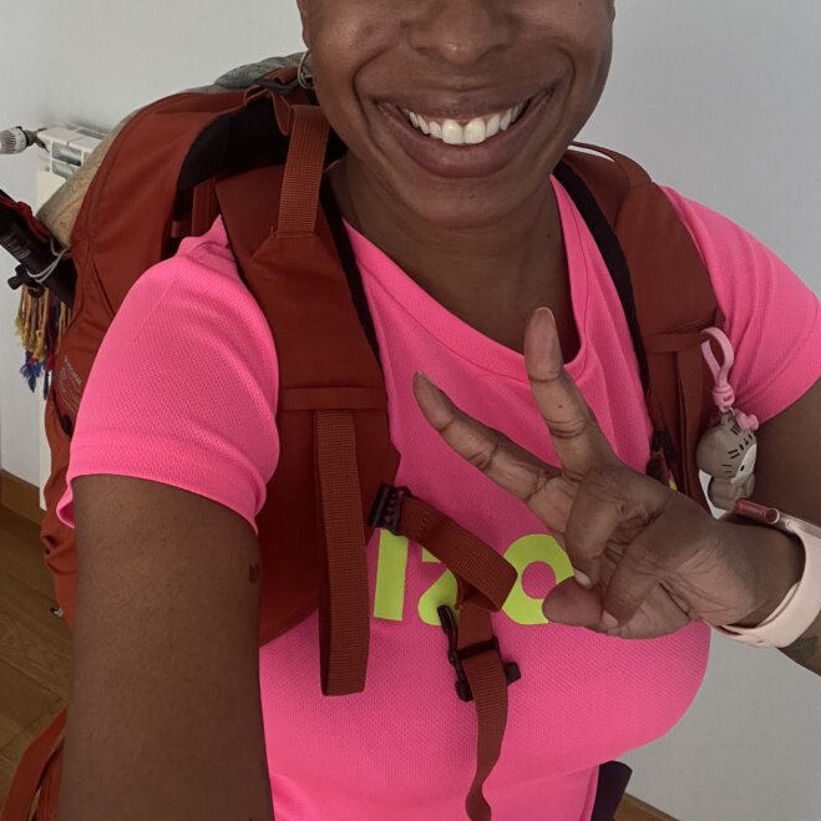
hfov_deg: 44.4
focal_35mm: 37
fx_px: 993
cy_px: 249
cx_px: 290
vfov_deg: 44.0
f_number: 2.2
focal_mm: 2.71
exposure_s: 1/60
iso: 160
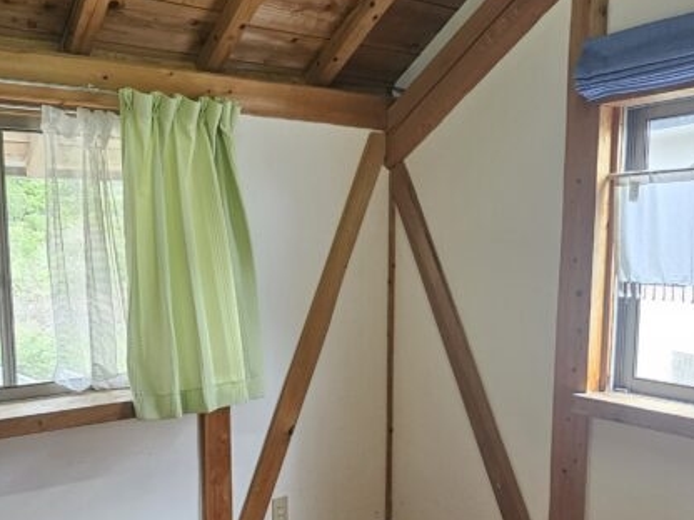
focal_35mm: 32
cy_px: 323
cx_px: 277
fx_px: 642
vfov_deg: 43.8
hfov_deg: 56.4
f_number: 2.2
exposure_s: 1/50
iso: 200
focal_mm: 2.2
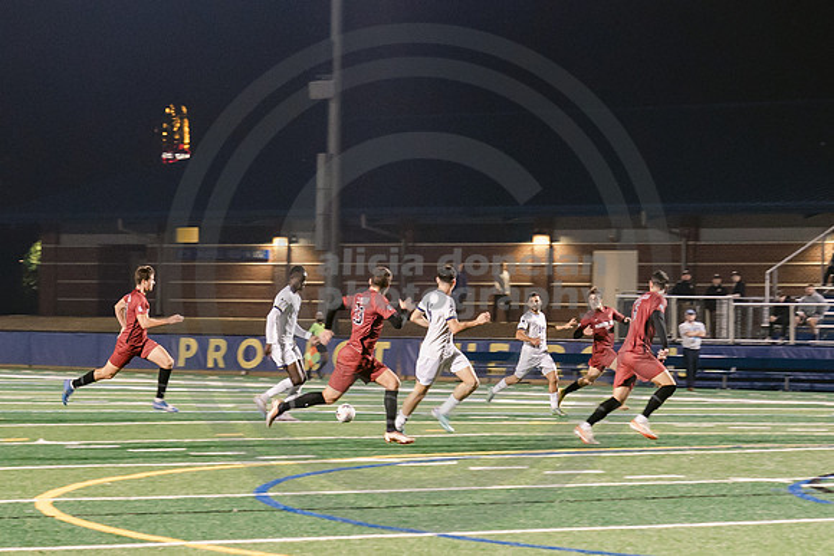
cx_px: 236
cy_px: 368
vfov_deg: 7.4
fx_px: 4275
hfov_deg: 11.1
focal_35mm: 184
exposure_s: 1/160
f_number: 4
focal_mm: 70
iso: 2500
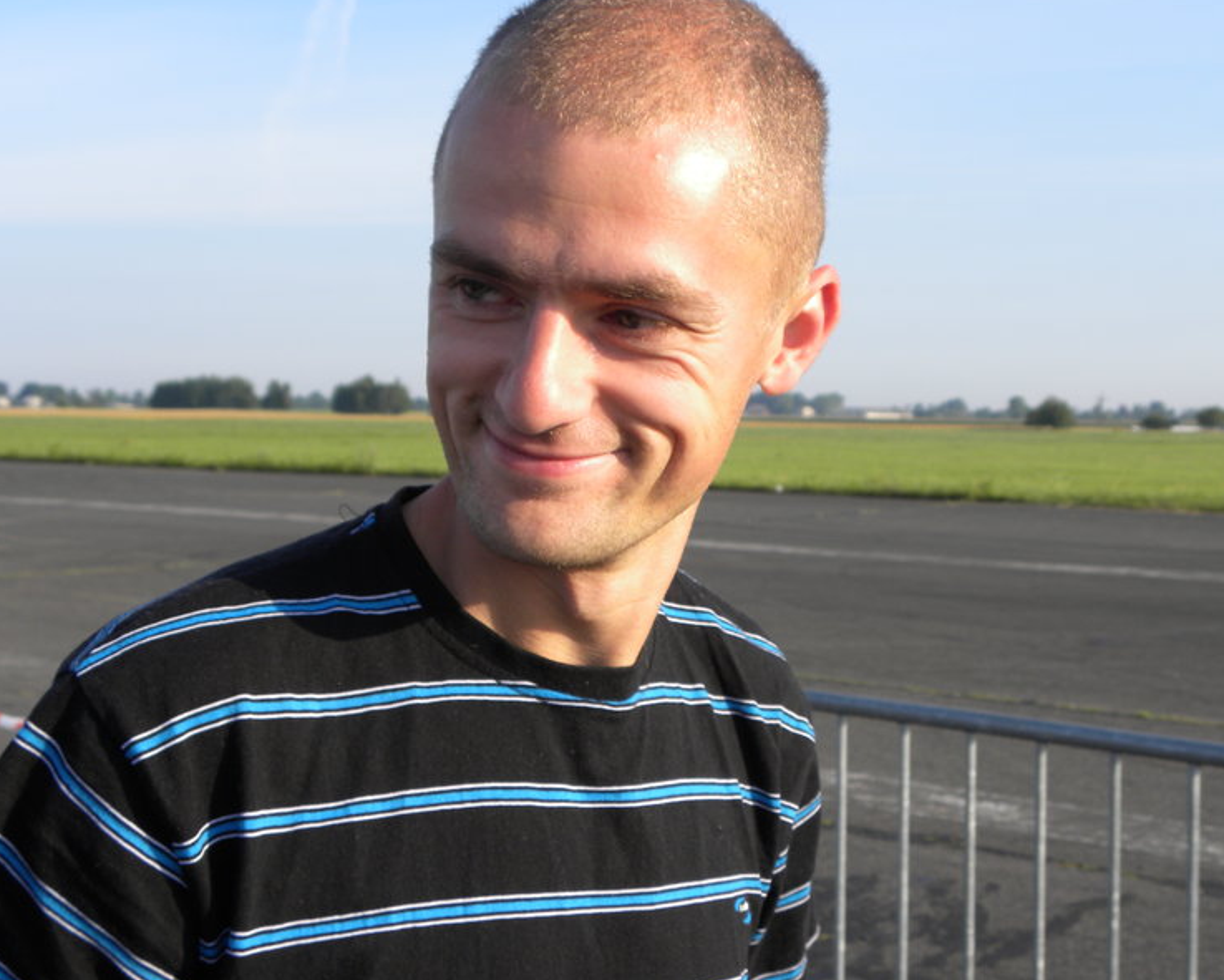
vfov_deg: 27.6
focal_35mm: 55
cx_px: 655
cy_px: 489
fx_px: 1993
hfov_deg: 34.1
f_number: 4
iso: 64
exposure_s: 1/328
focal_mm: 9.2
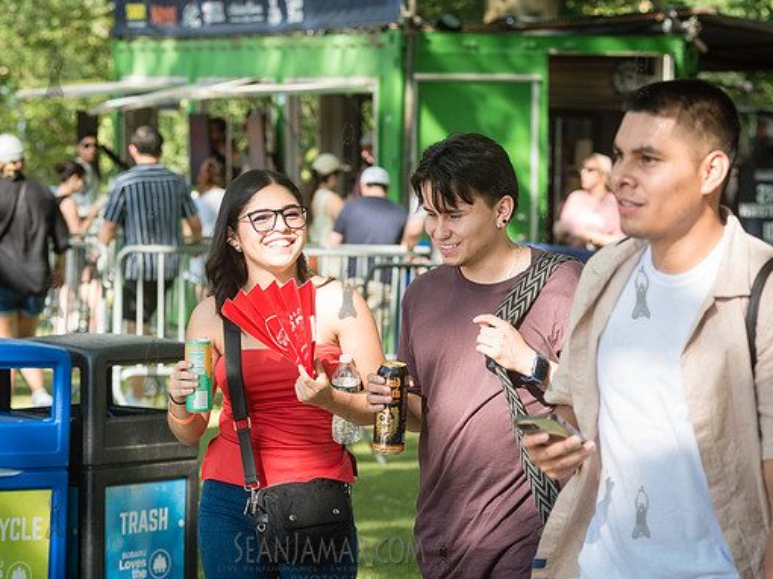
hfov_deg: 17.4
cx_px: 347
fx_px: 2522
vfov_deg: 13.1
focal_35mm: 113
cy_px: 292
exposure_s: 1/500
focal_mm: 100
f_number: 4.5
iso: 500
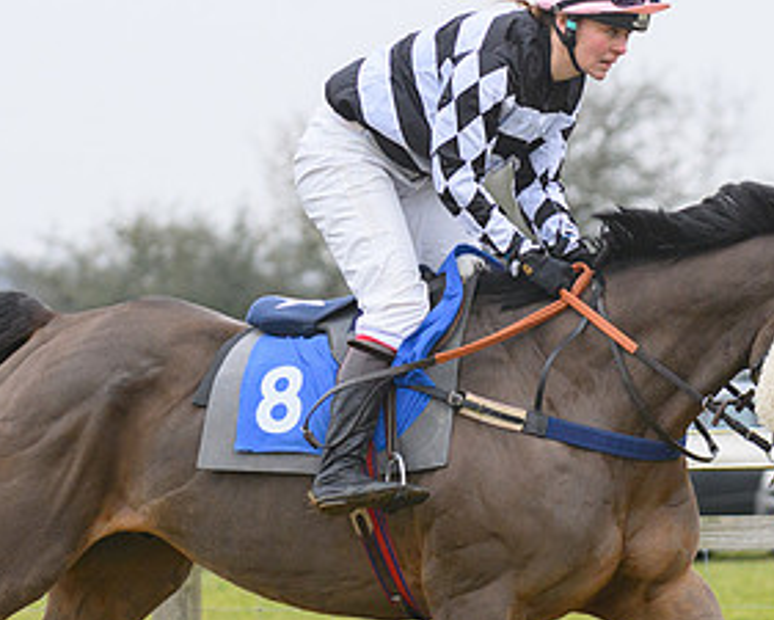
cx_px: 285
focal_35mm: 385
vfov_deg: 4.0
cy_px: 442
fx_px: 8822
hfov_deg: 5.0
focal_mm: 140
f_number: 5
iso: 1250
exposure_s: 1/1250
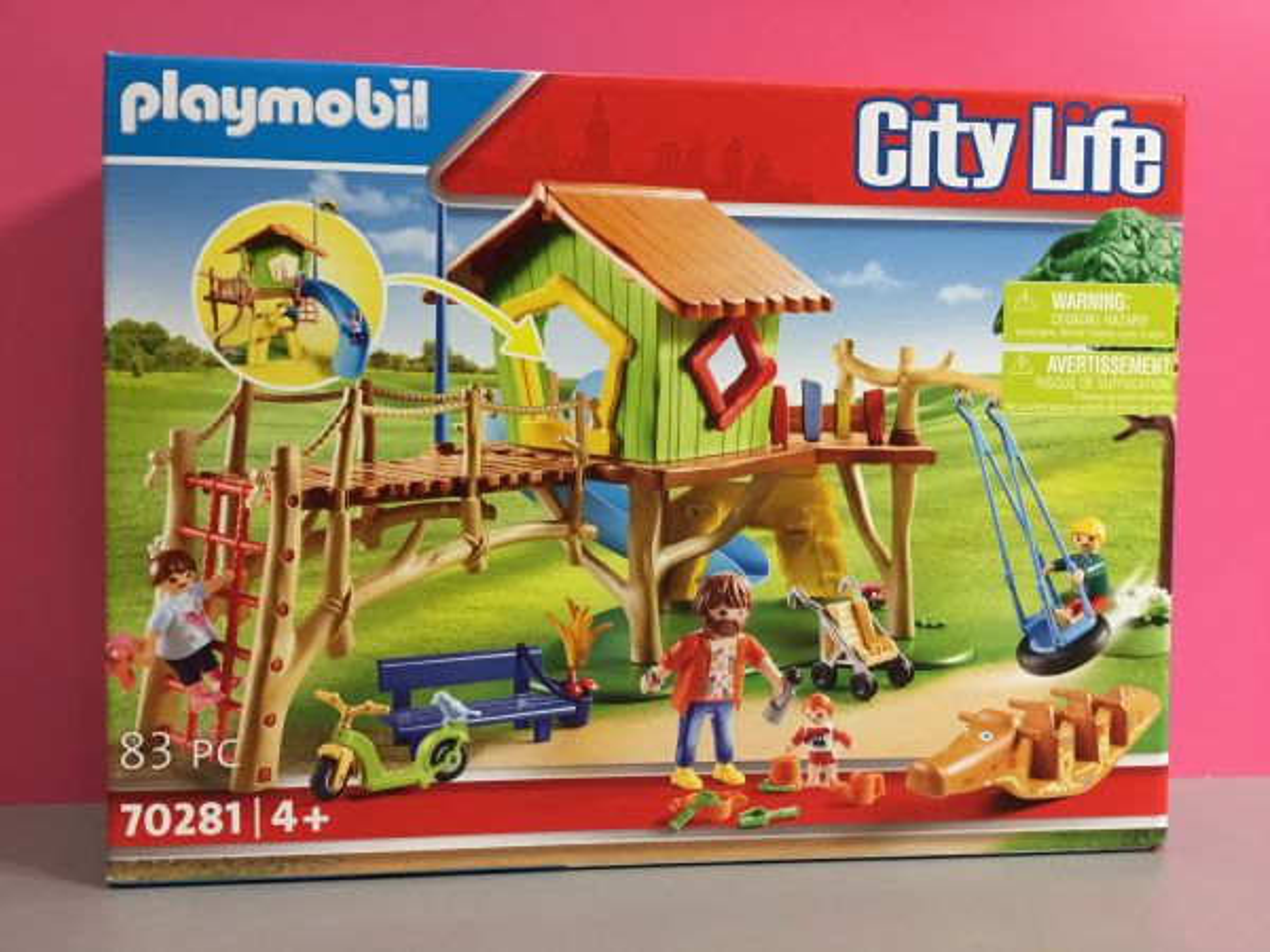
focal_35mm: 31
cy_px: 476
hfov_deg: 58.4
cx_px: 635
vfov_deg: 45.4
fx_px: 1137
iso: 100
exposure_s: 1/33
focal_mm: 3.3
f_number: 2.4
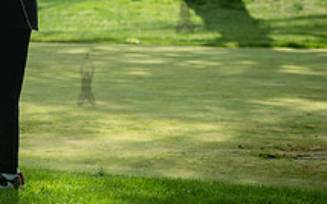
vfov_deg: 4.2
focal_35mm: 310
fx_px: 2764
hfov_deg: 6.7
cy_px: 5
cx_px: -112
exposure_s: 1/500
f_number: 4
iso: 100
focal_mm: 112
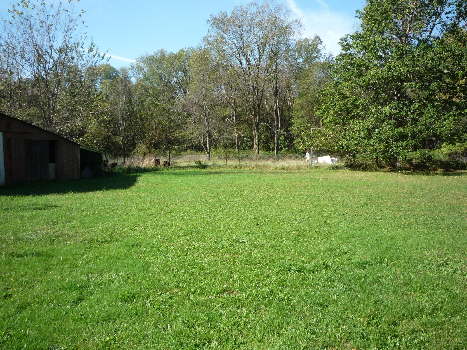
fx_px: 432
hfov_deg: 56.8
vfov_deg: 44.2
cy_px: 175
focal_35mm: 32
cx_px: 234
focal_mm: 5.2
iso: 100
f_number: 4
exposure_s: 1/320
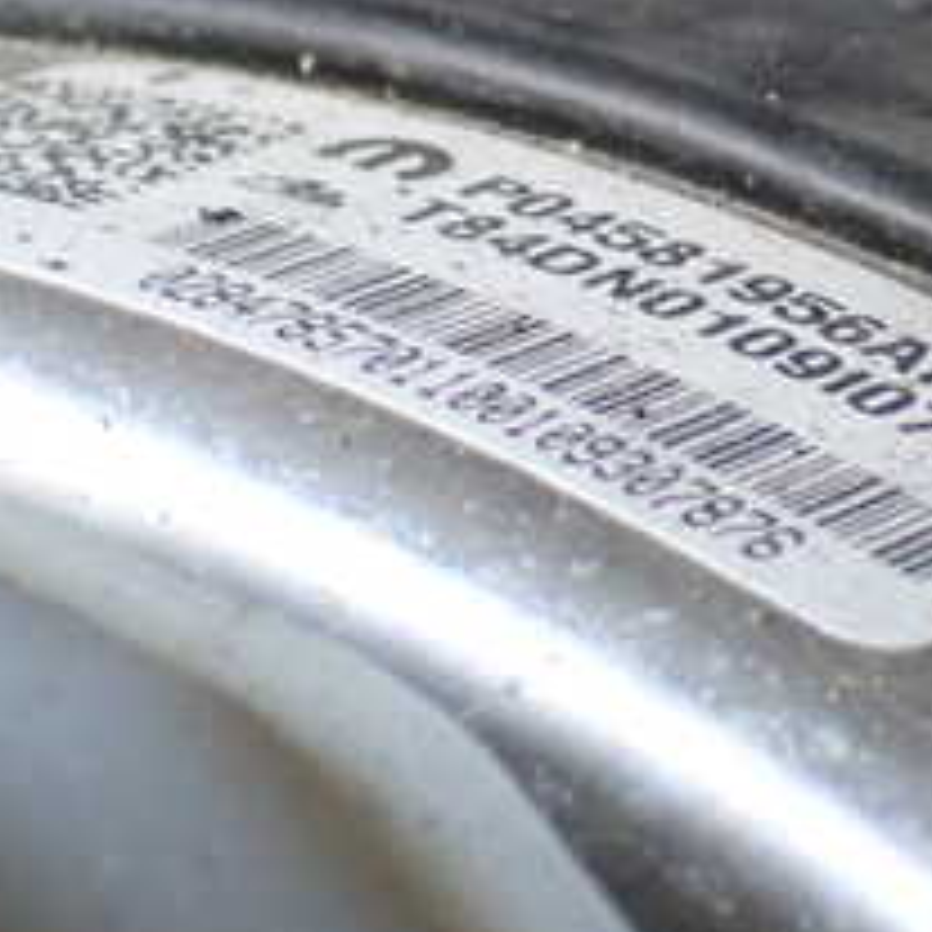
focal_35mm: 226
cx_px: 590
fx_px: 6884
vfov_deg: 7.7
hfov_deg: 7.7
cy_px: 176
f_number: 4.5
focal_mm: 15.66
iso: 800
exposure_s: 1/80
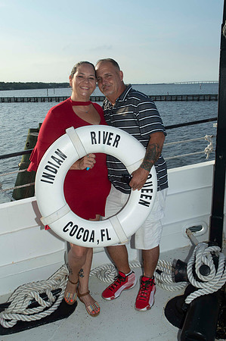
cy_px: 170
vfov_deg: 48.0
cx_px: 113
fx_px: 382
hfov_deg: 32.9
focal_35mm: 40
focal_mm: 27
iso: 100
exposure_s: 1/200
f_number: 10
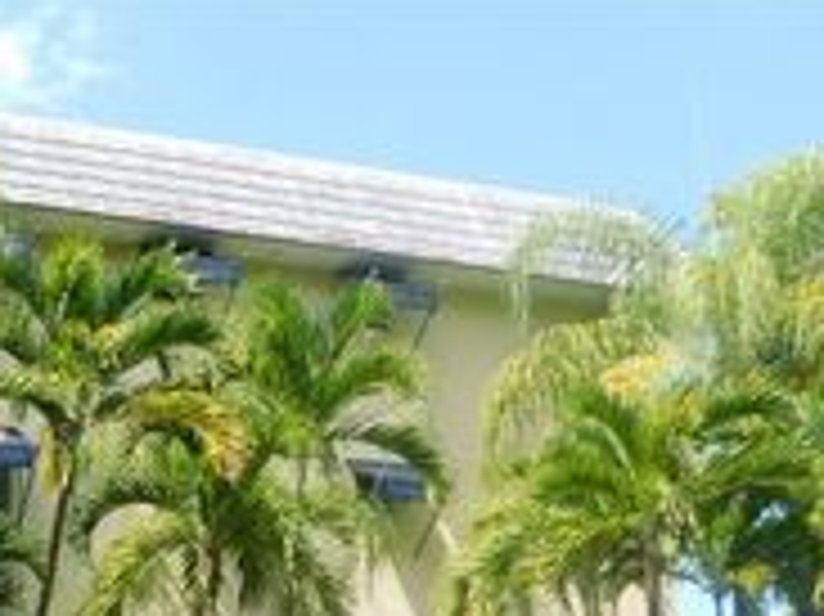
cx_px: -140
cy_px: 839
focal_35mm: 63
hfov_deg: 27.4
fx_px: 1499
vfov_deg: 20.8
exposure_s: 1/640
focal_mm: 4
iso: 125
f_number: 3
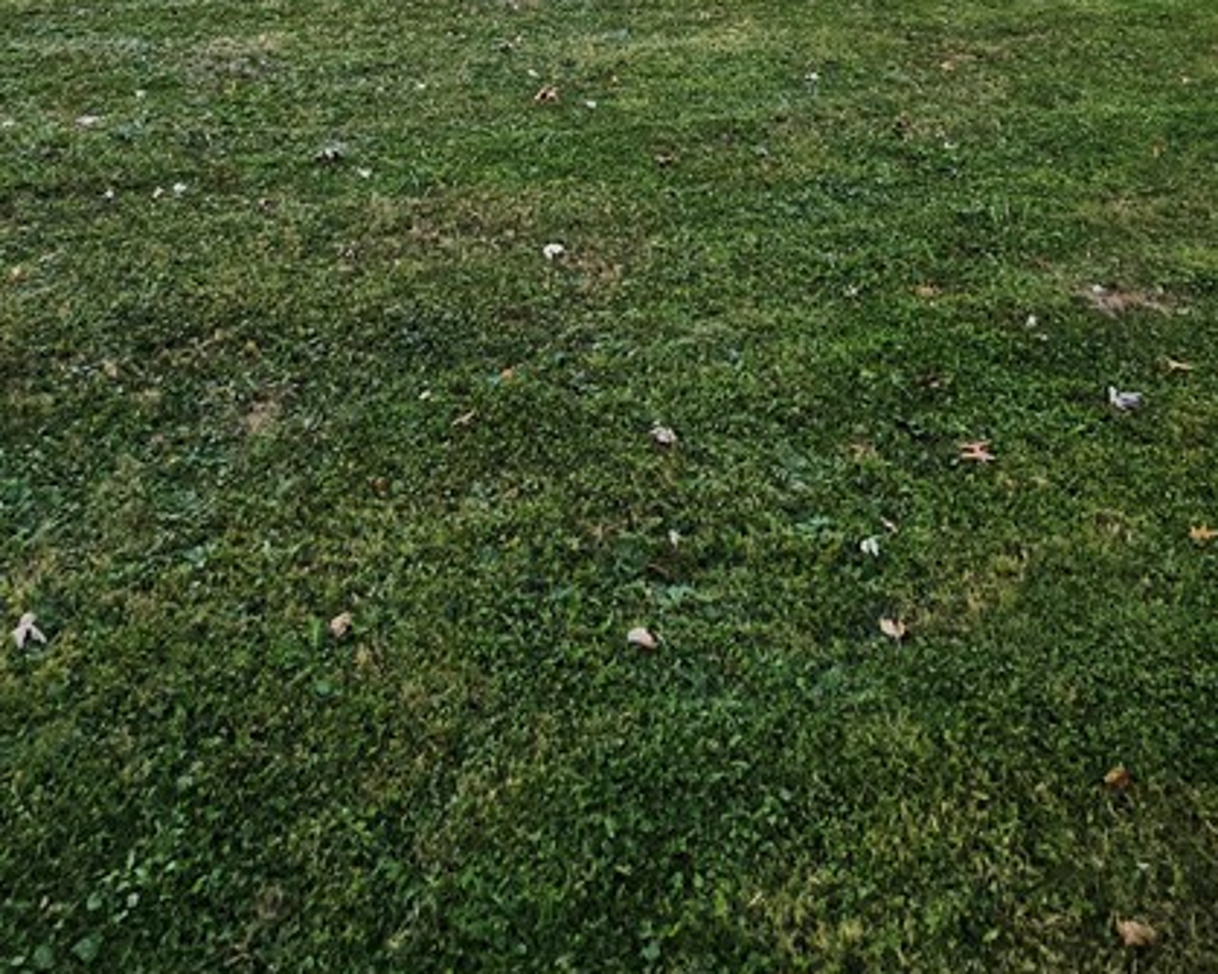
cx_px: 584
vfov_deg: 34.6
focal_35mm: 31
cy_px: -265
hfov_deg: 57.2
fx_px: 1117
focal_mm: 2.2
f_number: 2.2
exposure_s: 1/417
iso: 50
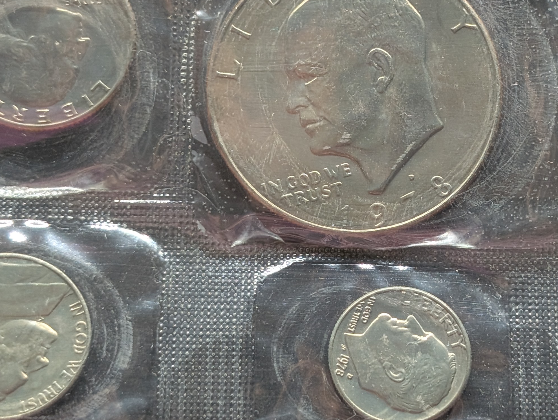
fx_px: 1630
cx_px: 411
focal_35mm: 101
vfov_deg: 14.7
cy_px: 156
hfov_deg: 19.3
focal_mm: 6.9
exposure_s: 1/78.8
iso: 104
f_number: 1.68
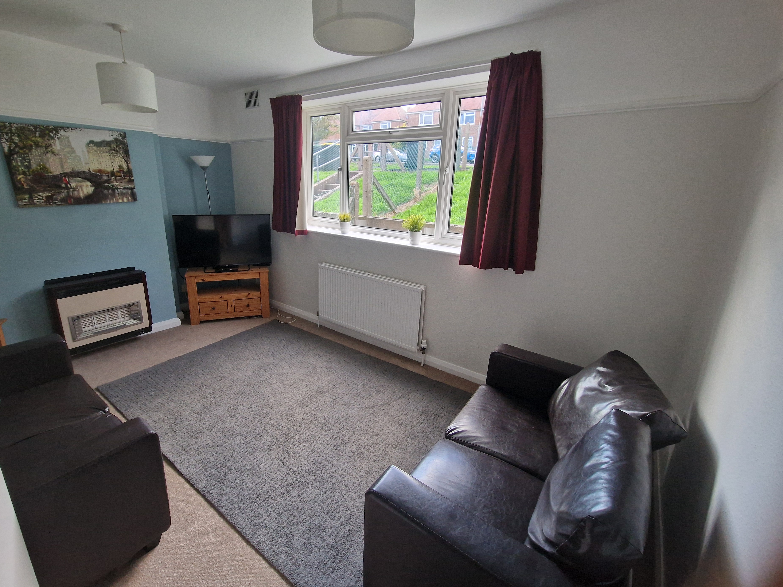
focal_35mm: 14
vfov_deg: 85.6
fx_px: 317
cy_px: 276
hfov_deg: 101.9
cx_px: 365
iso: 320
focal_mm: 2.2
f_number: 2.2
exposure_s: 1/60
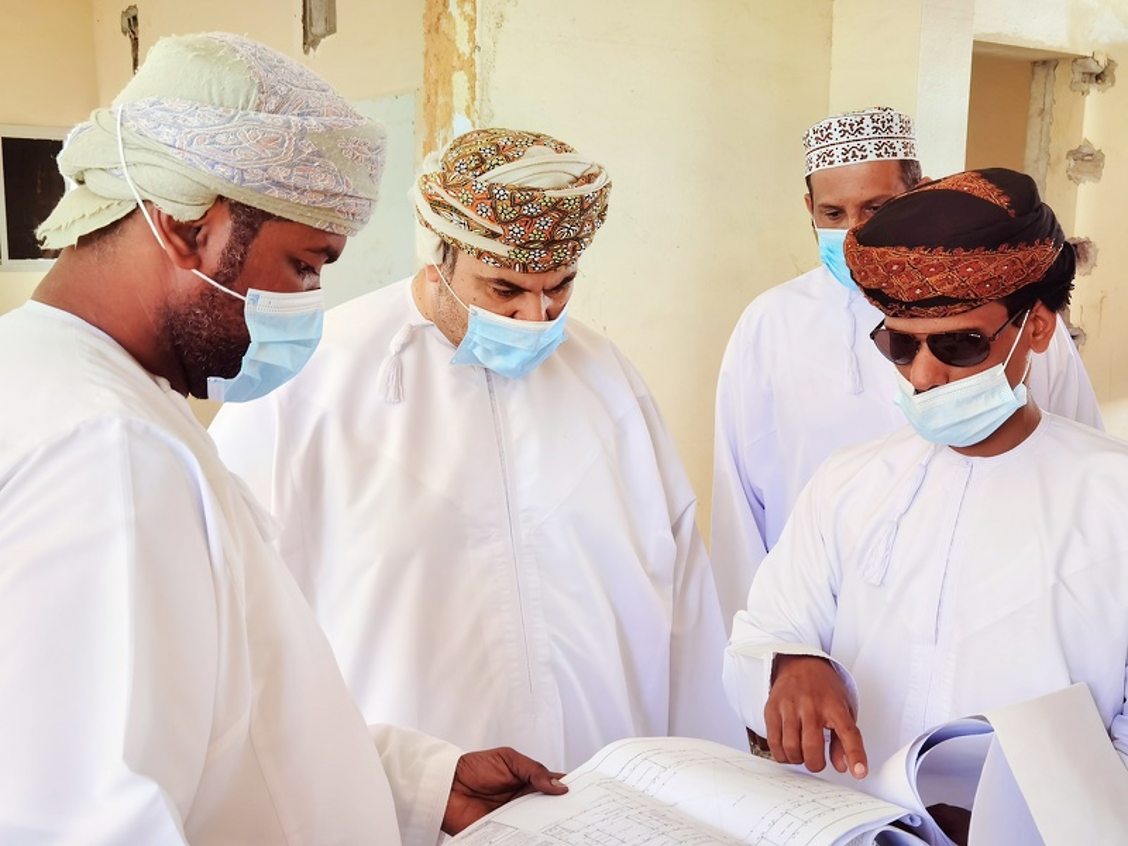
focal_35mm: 38
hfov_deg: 49.0
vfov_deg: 37.7
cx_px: 564
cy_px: 423
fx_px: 1238
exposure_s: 1/166
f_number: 1.9
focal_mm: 6.71
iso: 50
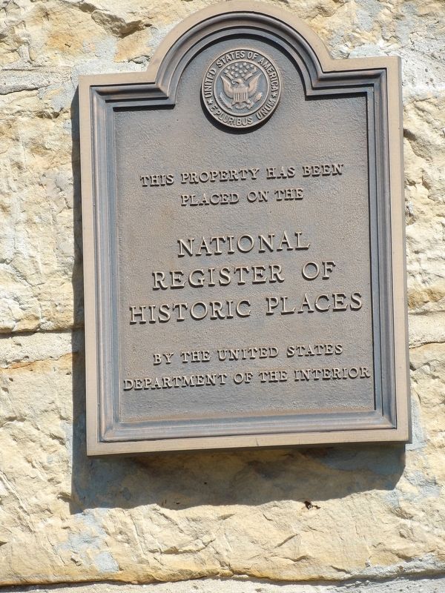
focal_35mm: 440
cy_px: 296
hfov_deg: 3.4
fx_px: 7542
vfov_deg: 4.5
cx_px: 222
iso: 100
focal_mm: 78.9
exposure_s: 1/594
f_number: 4.2
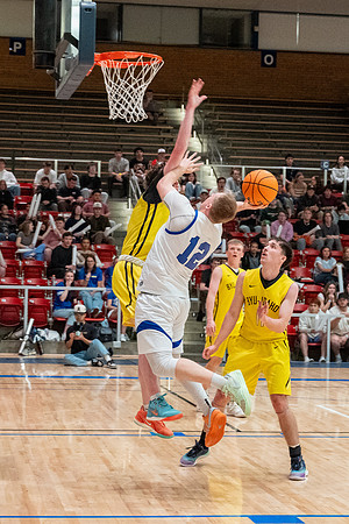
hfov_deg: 15.7
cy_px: 261
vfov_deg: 23.4
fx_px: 1263
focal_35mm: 87
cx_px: 139
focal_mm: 38
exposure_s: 1/320
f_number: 3.2
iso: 6400
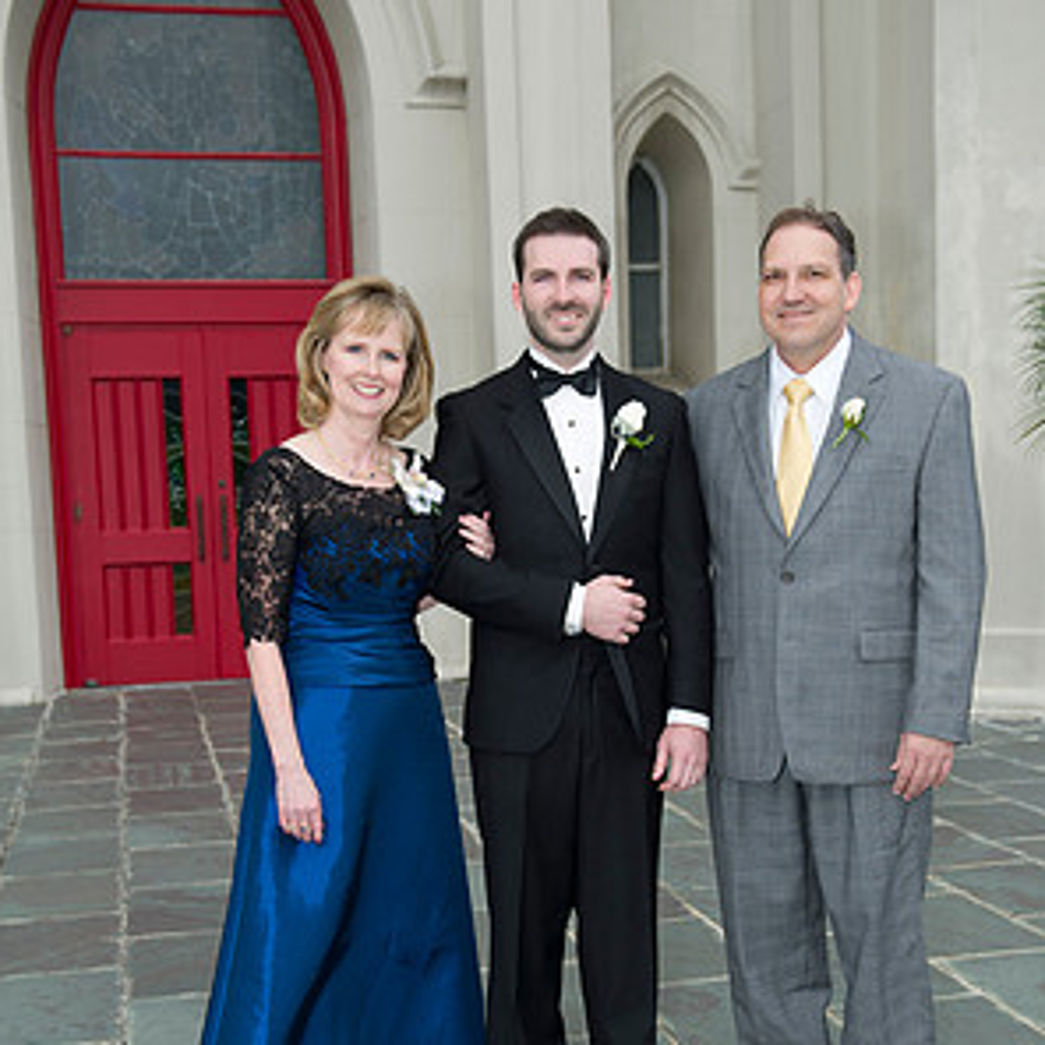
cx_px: 521
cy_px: 653
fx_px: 1674
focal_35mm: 49
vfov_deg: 34.5
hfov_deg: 34.7
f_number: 4
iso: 200
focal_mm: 38
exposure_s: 1/125
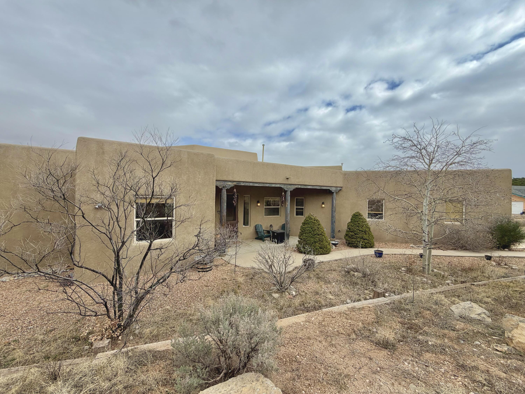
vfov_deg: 85.7
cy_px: 197
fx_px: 212
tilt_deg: -0.5
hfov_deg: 102.1
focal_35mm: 14
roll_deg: -0.4
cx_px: 262
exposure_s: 1/901
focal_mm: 2.22
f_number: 2.2
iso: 20
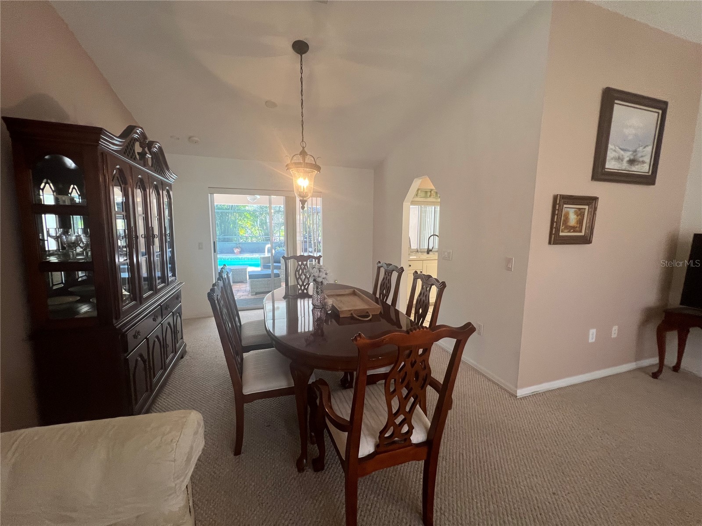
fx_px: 264
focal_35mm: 13
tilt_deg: -5.9
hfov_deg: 106.2
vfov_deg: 89.9
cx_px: 351
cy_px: 263
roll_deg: -0.3
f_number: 1.8
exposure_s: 1/120
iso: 160
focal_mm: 1.57
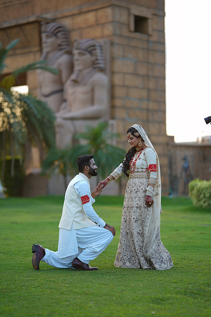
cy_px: 158
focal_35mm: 85
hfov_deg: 16.1
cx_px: 106
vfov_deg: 23.9
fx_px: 747
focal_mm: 85
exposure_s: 1/500
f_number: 1.4
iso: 64
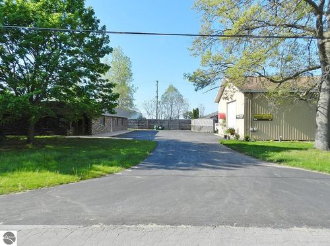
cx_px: 165
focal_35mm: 23
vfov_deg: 58.6
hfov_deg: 74.1
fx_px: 219
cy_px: 123
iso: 160
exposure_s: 1/640
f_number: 4
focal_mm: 4
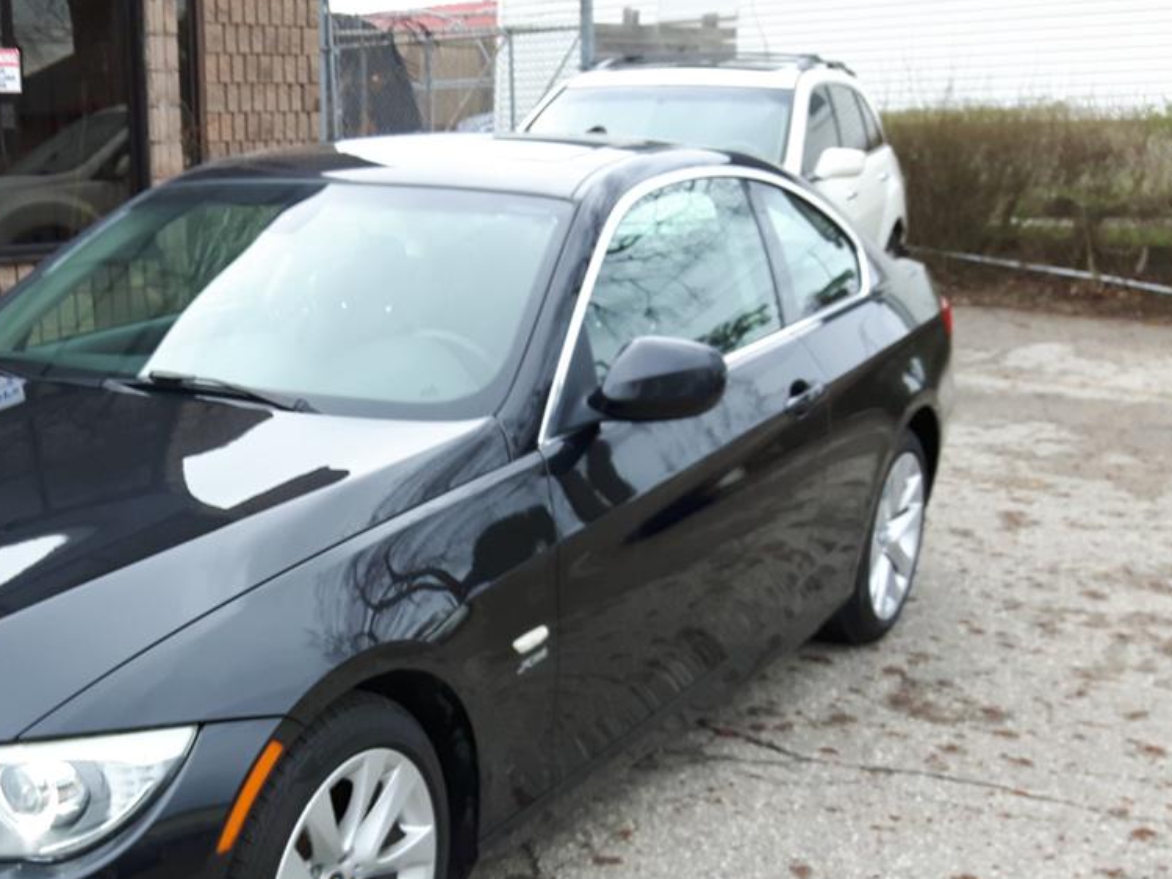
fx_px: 1795
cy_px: 646
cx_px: 257
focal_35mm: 53
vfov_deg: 27.2
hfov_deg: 35.2
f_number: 1.9
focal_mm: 3.7
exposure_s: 1/157
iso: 40
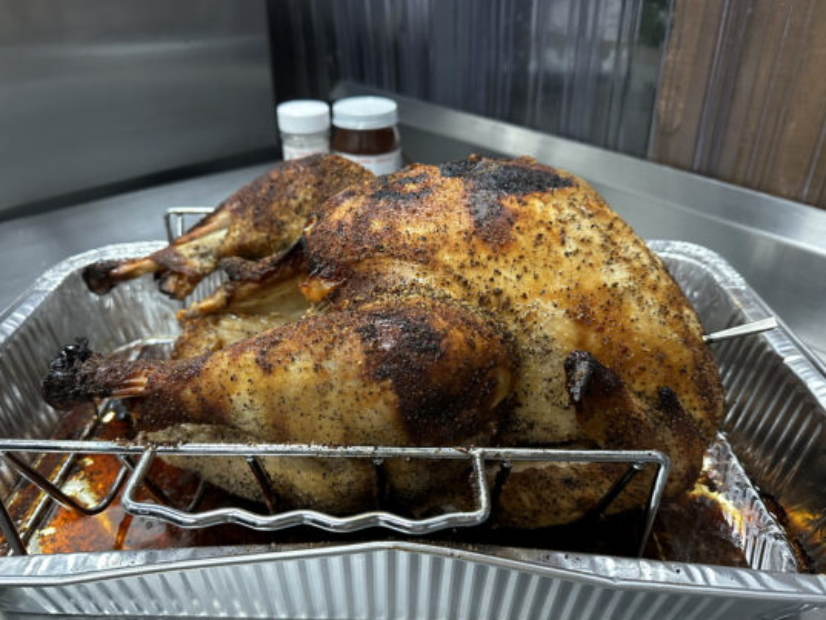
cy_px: 313
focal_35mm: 26
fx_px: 621
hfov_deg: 67.3
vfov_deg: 53.1
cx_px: 395
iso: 500
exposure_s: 1/60
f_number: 1.78
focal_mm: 6.86
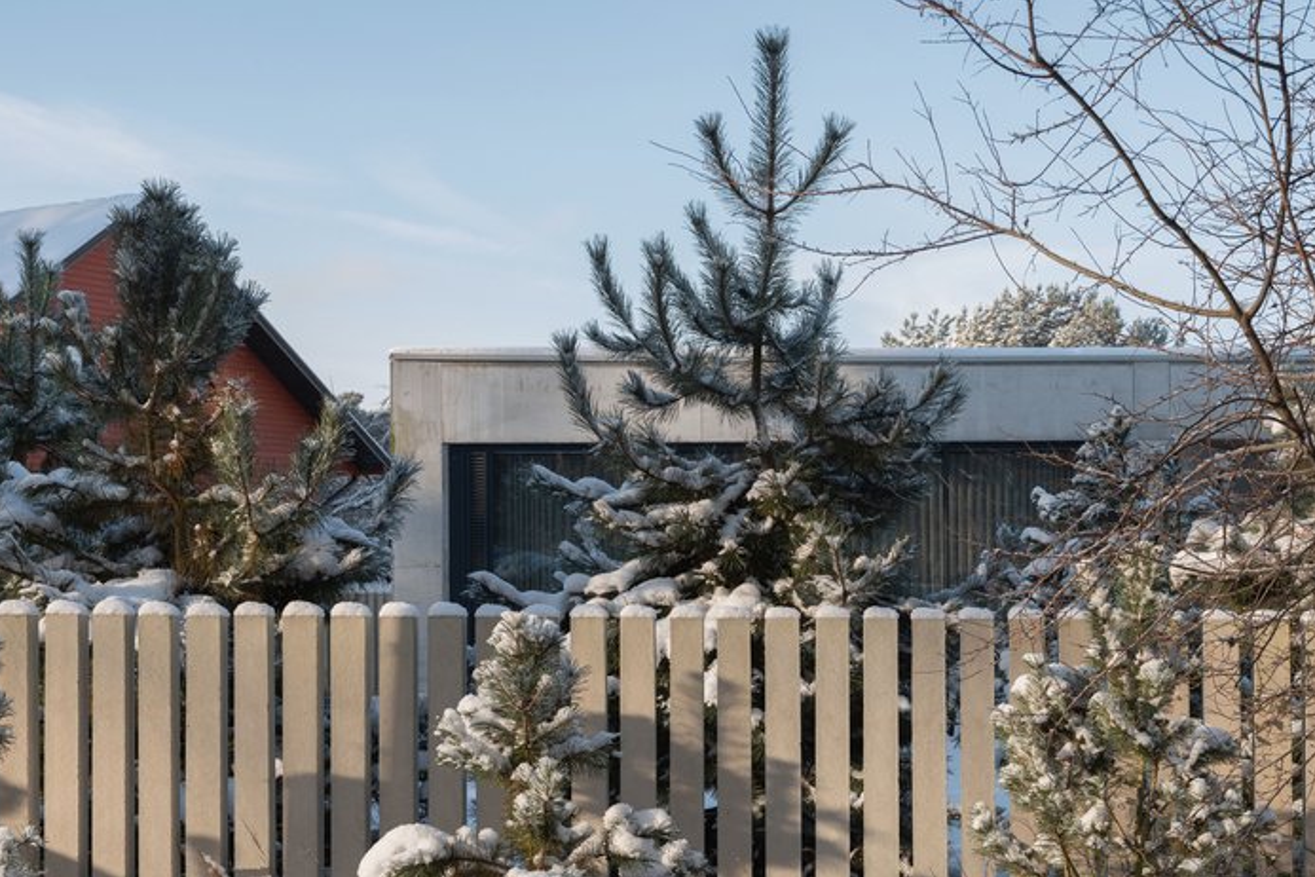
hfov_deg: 36.8
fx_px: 1972
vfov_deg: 25.0
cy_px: 537
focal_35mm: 54
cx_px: 744
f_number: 8
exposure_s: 1/320
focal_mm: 56.5
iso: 200
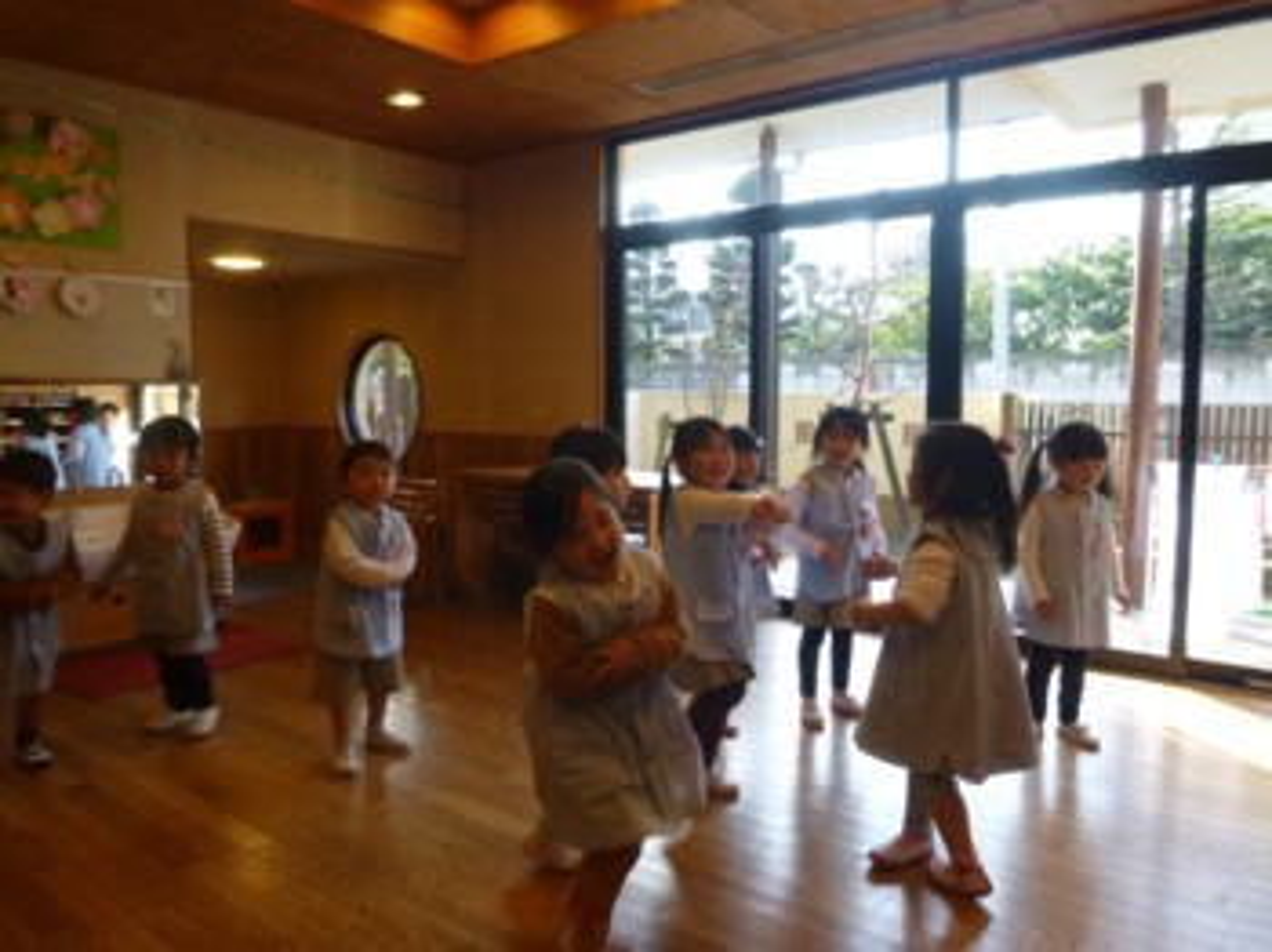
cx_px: 636
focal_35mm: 25
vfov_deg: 54.8
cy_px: 476
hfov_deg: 69.4
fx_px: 918
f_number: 3.9
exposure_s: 1/60
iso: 250
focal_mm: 4.5
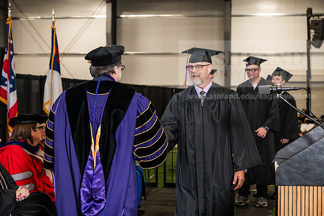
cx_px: 162
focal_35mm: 70
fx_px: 630
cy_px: 108
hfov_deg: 28.8
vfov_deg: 19.5
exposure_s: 1/200
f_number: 4.5
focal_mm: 70
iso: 1250
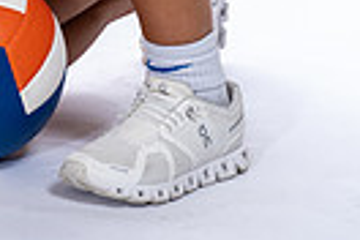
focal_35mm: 225
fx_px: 2250
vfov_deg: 5.9
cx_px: 101
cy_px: -316
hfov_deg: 9.1
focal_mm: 66
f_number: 5.6
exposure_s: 1/250
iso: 400
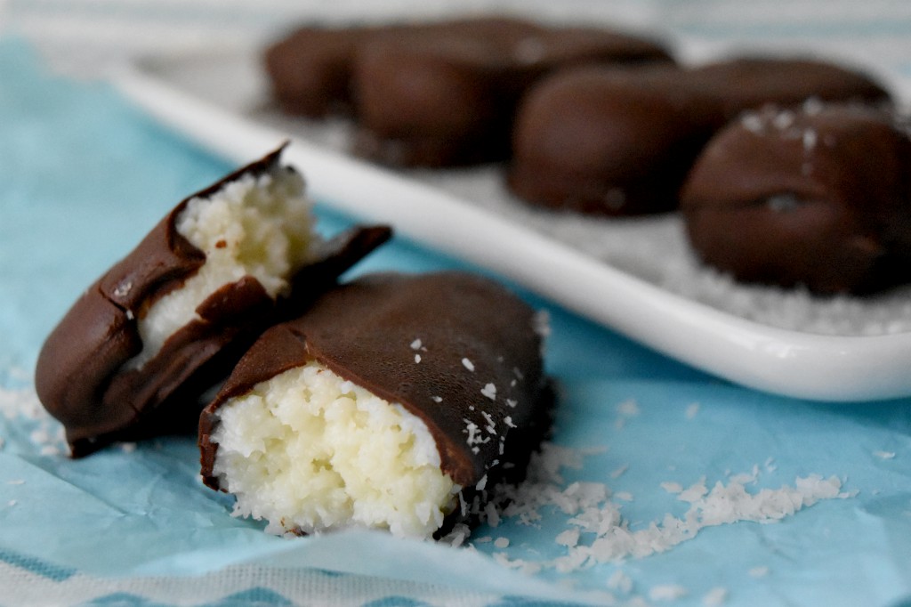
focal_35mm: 45
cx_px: 456
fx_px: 1138
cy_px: 304
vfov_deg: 29.8
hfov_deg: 43.6
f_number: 5.6
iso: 6400
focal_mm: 30
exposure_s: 1/3200
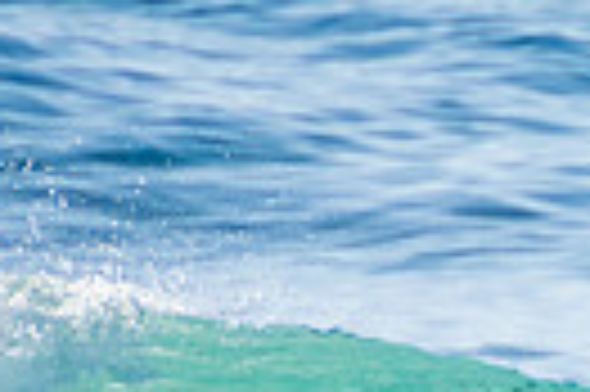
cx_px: 1135
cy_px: 777
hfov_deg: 0.8
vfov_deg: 0.5
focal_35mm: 2663
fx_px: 43589
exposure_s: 1/2000
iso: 360
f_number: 5.6
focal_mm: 400
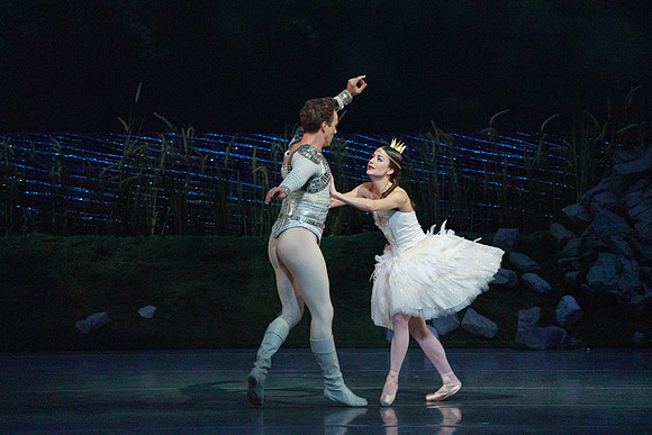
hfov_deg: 5.2
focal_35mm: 400
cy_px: 218
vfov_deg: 3.4
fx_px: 7246
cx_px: 326
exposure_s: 1/320
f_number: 5.6
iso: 8000
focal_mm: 400
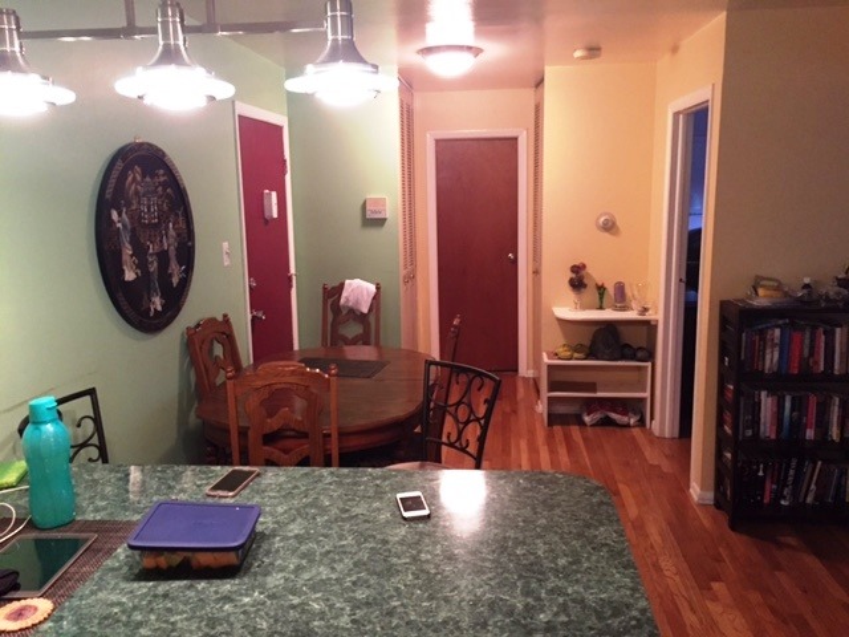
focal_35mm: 29
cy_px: 318
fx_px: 711
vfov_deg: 48.2
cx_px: 424
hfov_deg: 61.7
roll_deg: +1.0
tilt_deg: -7.2
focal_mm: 4.15
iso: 250
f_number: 2.2
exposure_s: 1/15
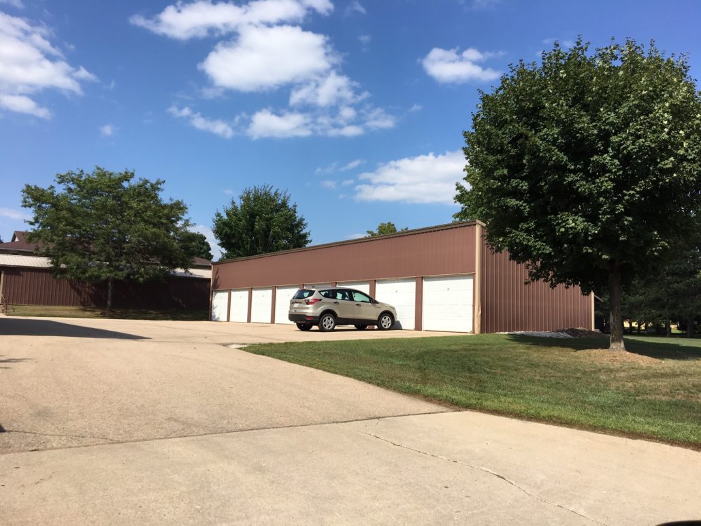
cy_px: 263
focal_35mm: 29
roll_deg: -0.8
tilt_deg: +5.5
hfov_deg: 61.6
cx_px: 350
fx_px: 587
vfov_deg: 48.2
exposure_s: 1/1709
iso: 25
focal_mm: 4.15
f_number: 2.2
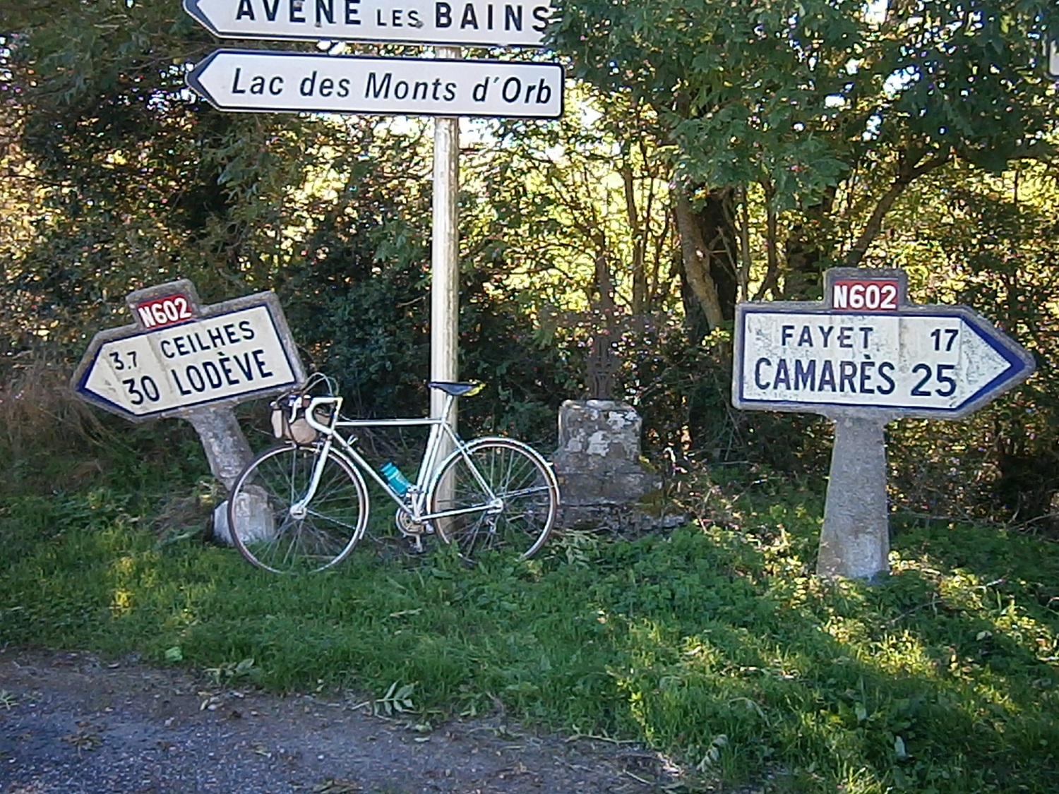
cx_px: 530
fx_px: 1101
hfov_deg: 51.4
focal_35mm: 36
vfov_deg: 39.7
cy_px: 397
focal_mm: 6.4
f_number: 8.7
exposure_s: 1/40
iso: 320
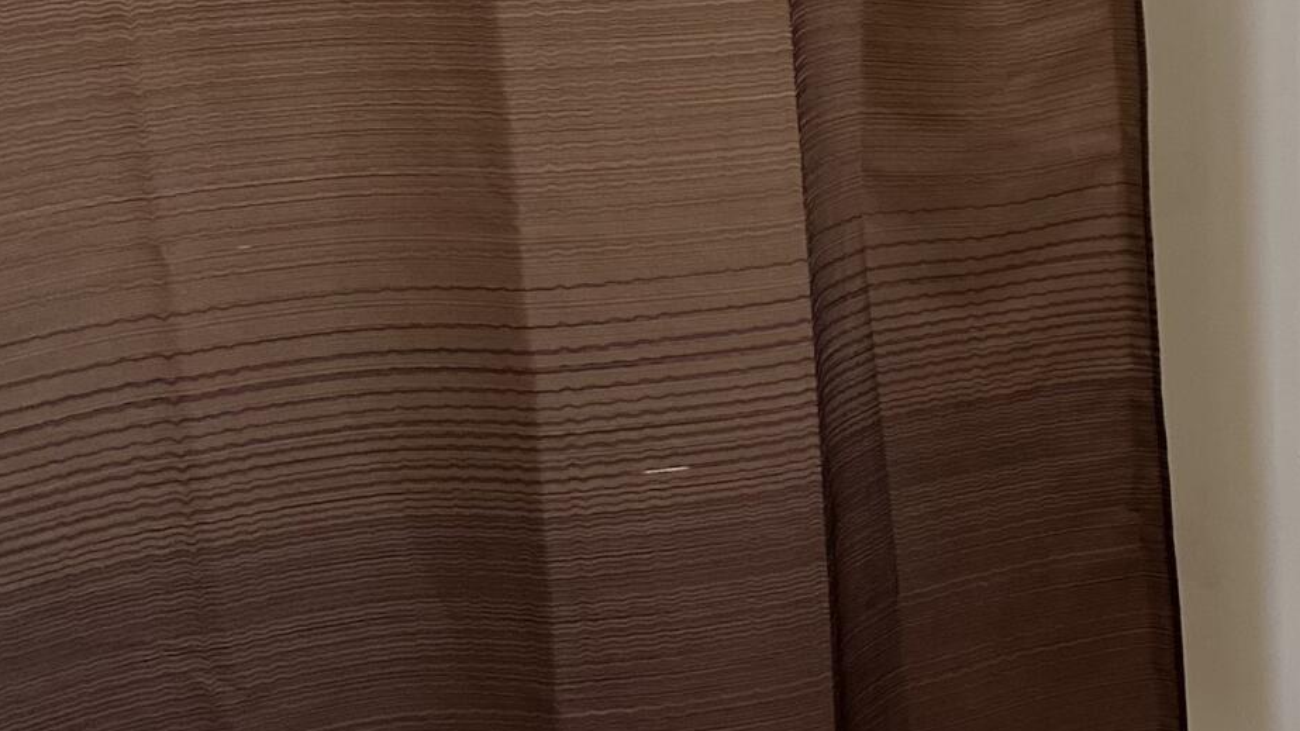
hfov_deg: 23.8
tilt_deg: -13.9
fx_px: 2930
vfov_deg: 14.1
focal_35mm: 85
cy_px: 115
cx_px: 1342
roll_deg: -0.6
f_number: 1.78
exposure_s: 1/60
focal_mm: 6.86
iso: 250
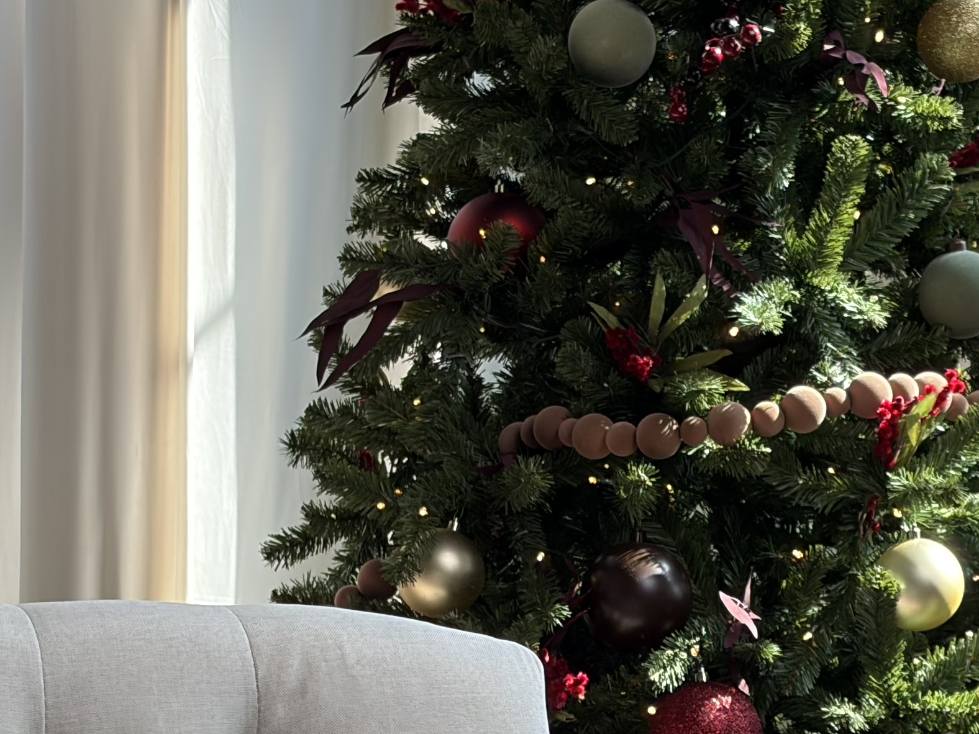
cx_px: 705
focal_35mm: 133
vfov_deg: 11.1
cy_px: 643
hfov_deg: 14.8
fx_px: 3761
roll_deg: -1.0
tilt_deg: +0.2
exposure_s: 1/309
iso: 40
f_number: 1.6
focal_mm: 5.96
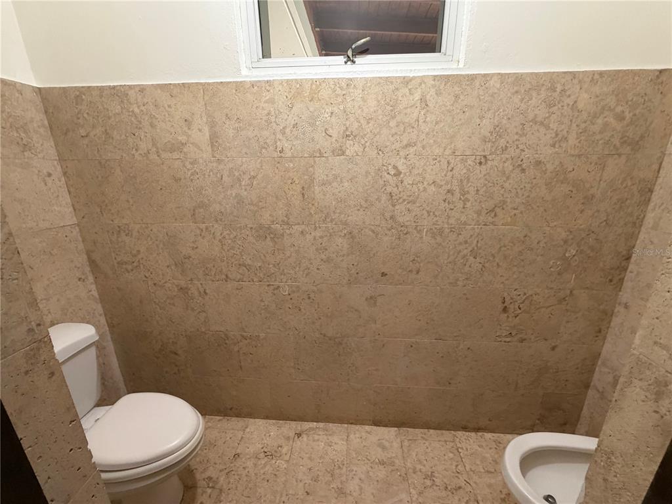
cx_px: 336
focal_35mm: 14
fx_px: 272
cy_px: 252
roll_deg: +0.1
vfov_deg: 85.7
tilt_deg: -16.6
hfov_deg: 102.1
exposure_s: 1/60
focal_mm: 2.22
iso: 320
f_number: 2.2
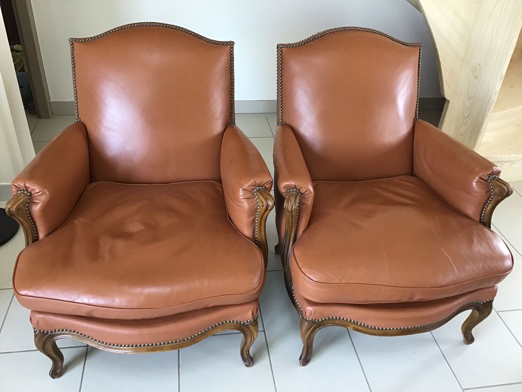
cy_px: 196
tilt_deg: -33.9
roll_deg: -3.7
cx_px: 261
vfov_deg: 45.4
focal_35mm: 31
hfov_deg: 58.4
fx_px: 467
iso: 64
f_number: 2.4
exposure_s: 1/33
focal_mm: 3.3
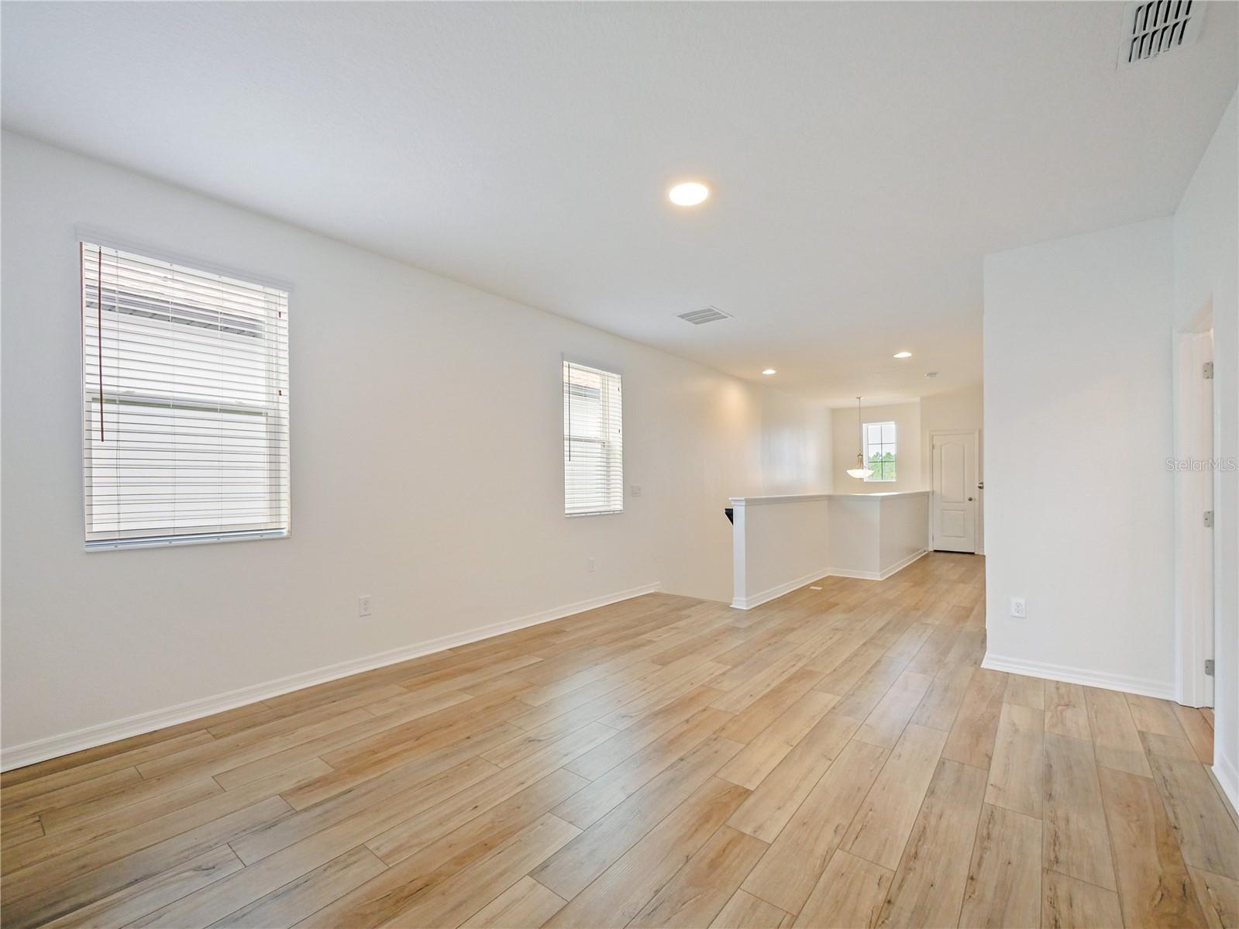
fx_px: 501
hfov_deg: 102.1
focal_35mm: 14
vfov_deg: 85.7
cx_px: 620
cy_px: 464
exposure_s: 1/60
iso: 800
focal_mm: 7
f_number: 4
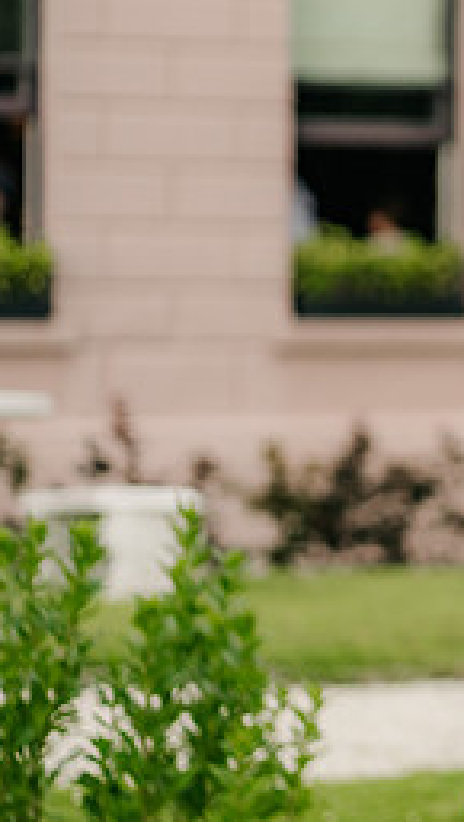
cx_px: 922
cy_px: 334
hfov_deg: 5.9
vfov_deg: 10.7
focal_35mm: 201
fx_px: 4386
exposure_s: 1/1000
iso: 500
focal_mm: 85
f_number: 2.5
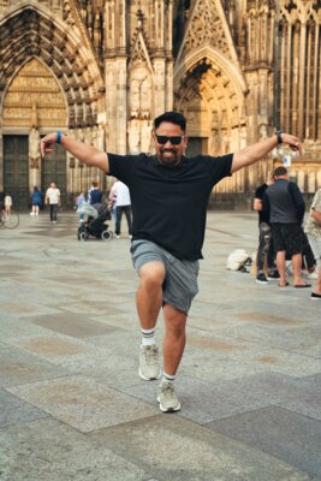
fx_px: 668
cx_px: 160
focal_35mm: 50
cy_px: 240
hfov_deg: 27.0
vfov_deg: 39.6
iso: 100
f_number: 4
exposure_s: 1/100
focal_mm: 50
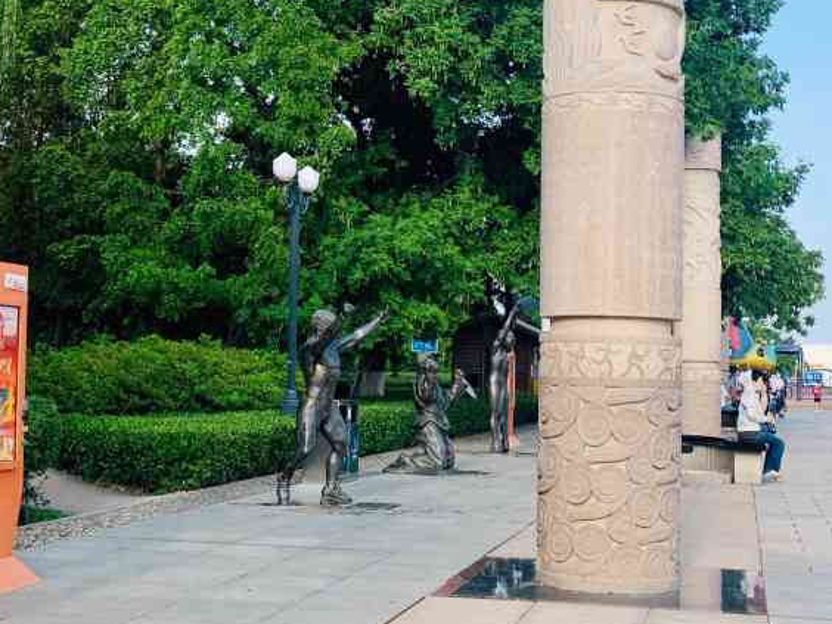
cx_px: 457
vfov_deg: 30.2
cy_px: -58
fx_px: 1034
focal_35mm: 43
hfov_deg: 43.8
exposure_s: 1/1100
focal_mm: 4.25
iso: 25
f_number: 1.8
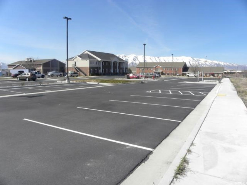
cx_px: 124
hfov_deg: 67.3
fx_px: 186
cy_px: 92
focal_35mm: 26
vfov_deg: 53.1
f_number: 5.6
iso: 64
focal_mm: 4.6
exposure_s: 1/318
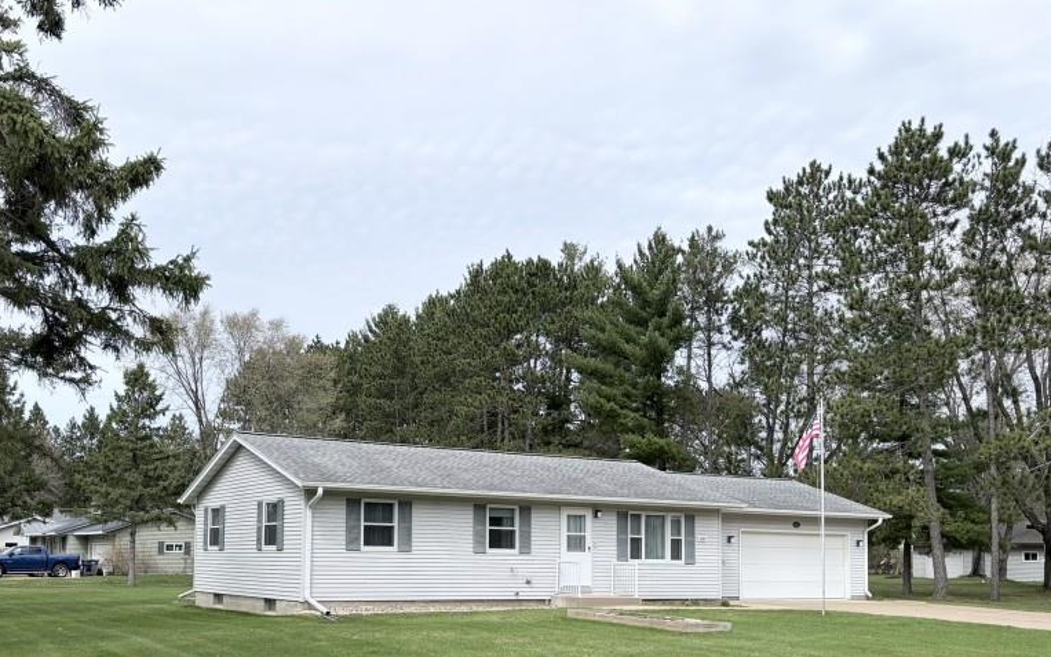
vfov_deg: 33.7
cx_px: 450
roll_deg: -0.7
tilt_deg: +3.8
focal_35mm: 37
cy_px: 497
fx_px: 1060
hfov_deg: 52.6
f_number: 1.6
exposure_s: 1/3279
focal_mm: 5.96
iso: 50
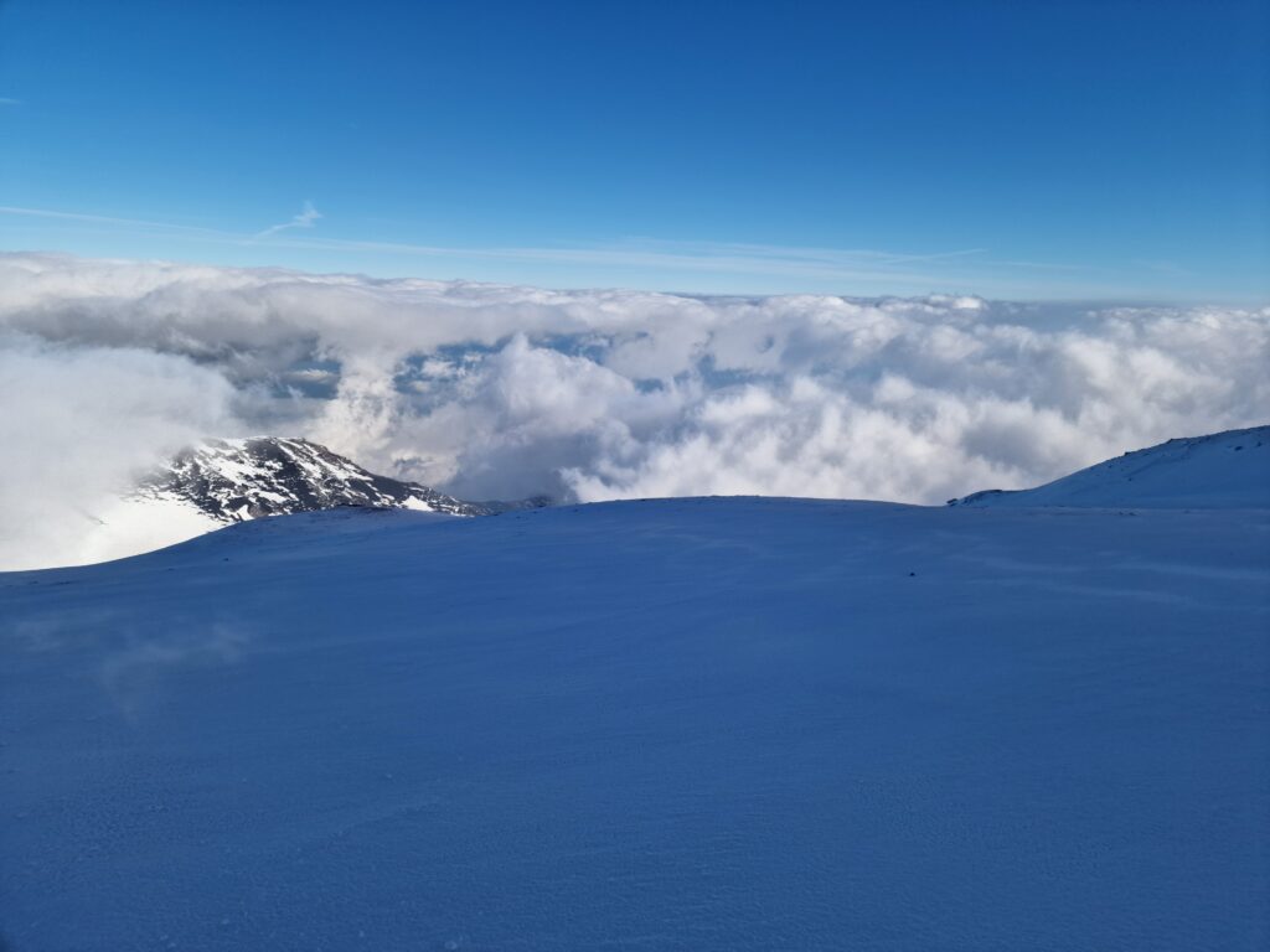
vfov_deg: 58.9
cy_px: 476
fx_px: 844
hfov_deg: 73.9
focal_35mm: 23
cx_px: 635
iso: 50
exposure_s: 1/1764
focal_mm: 6.4
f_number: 1.8
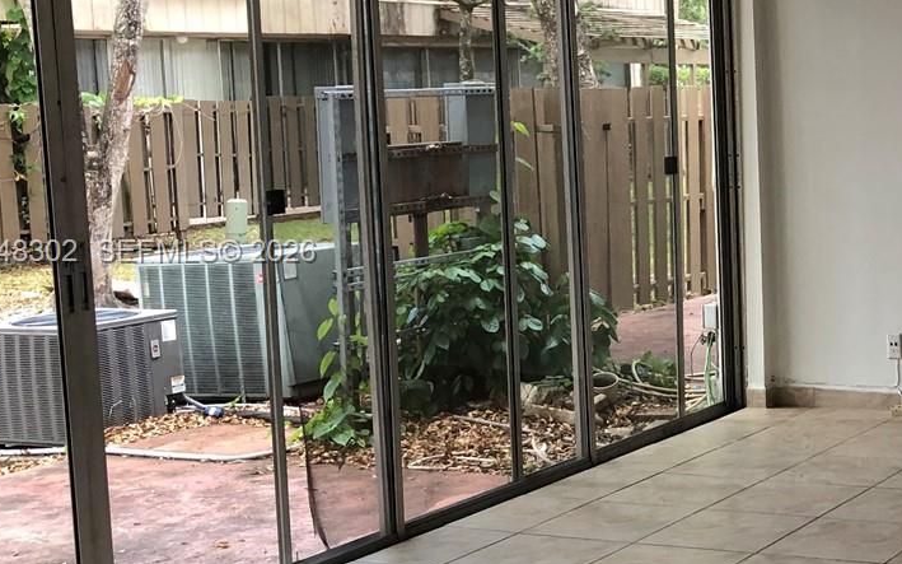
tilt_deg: -6.2
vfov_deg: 19.4
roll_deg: +1.2
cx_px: 938
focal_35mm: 67
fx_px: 1647
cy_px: 253
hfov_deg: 28.4
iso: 25
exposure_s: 1/40
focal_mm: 4
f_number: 1.8
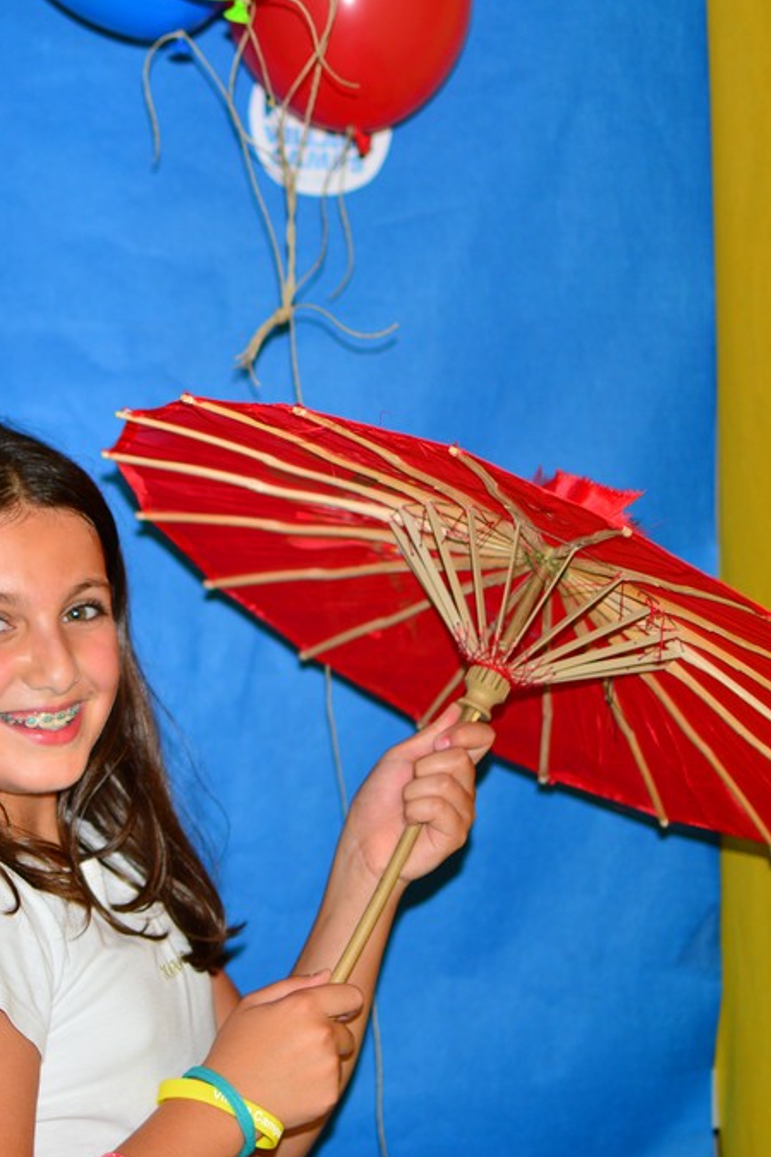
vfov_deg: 25.4
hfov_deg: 16.6
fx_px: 2563
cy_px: 579
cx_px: -53
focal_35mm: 80
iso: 100
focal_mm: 35
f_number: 1.8
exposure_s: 1/200
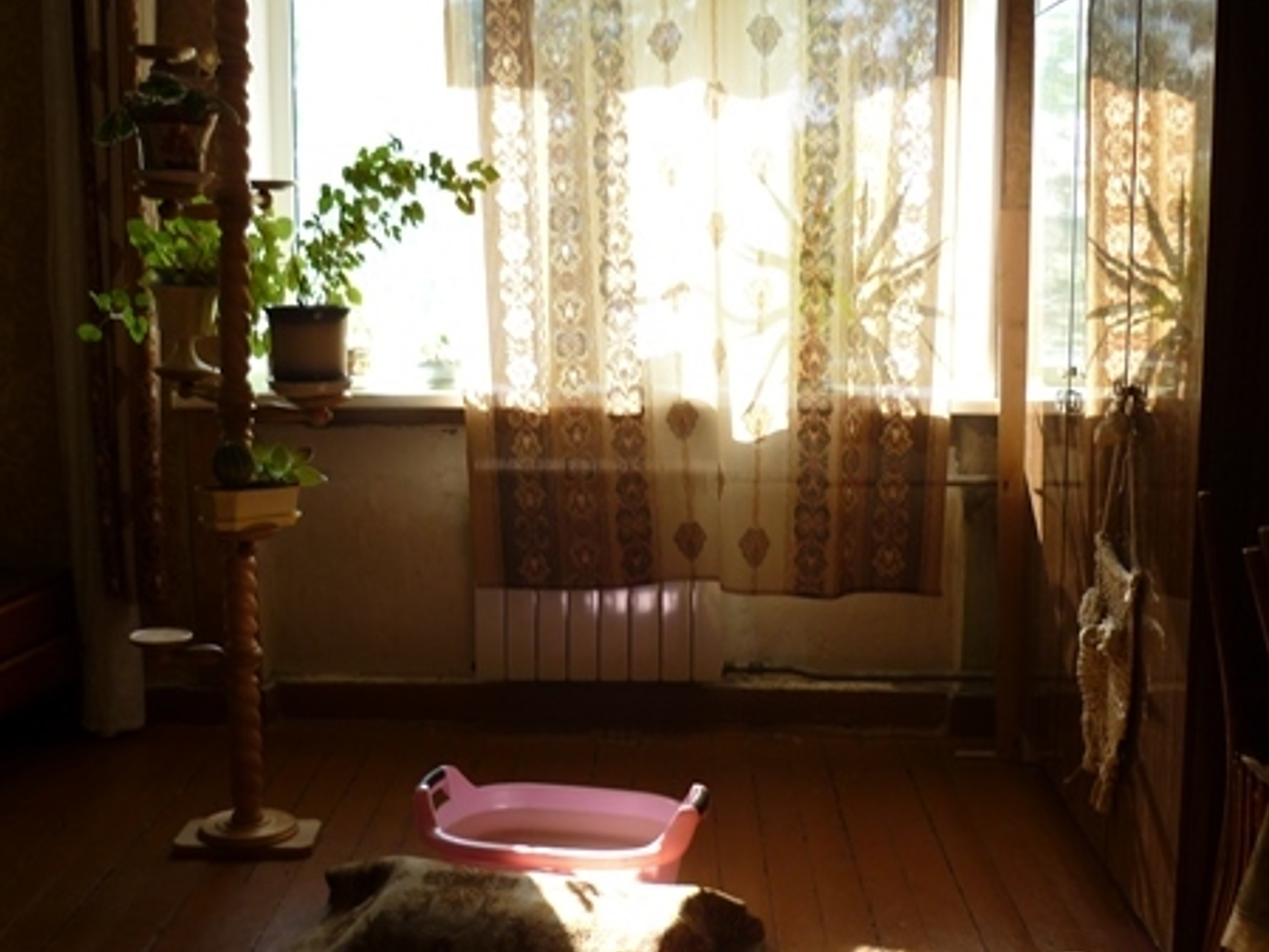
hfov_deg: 40.4
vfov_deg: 30.9
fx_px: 1723
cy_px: 503
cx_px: 627
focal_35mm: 47
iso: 80
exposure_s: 1/80
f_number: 2.8
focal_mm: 5.5
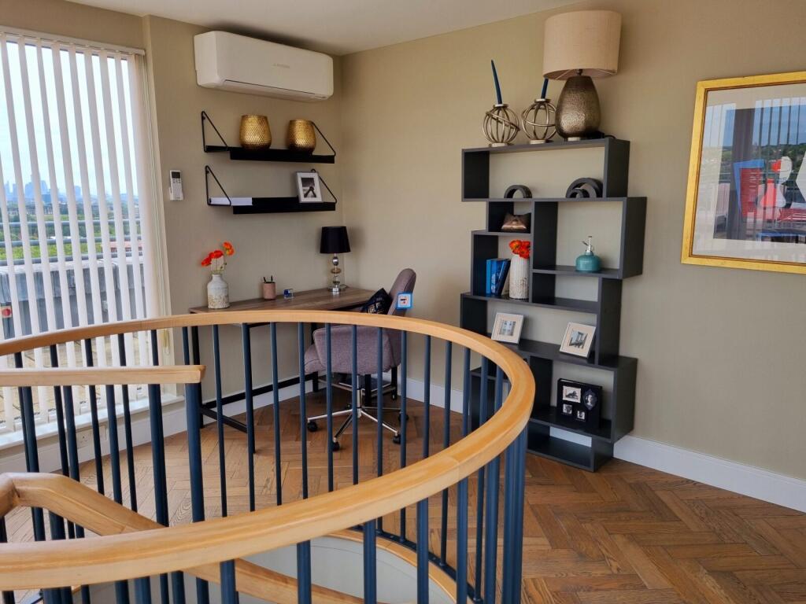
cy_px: 302
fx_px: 605
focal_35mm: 26
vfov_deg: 53.1
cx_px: 403
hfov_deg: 67.3
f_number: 1.8
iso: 50
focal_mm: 5.4
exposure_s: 1/526
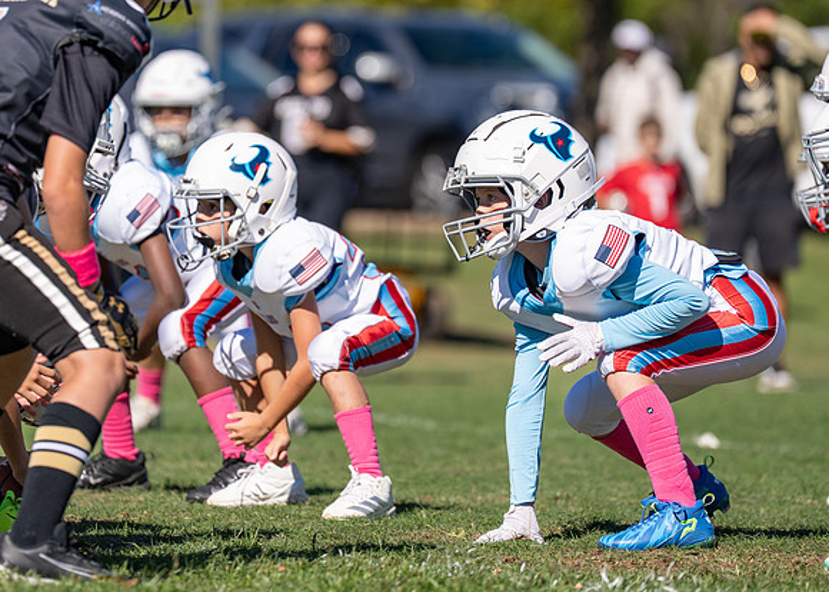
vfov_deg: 4.0
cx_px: 370
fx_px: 8490
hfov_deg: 5.6
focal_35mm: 361
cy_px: 181
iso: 100
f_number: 2.8
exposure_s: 1/2500
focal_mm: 200
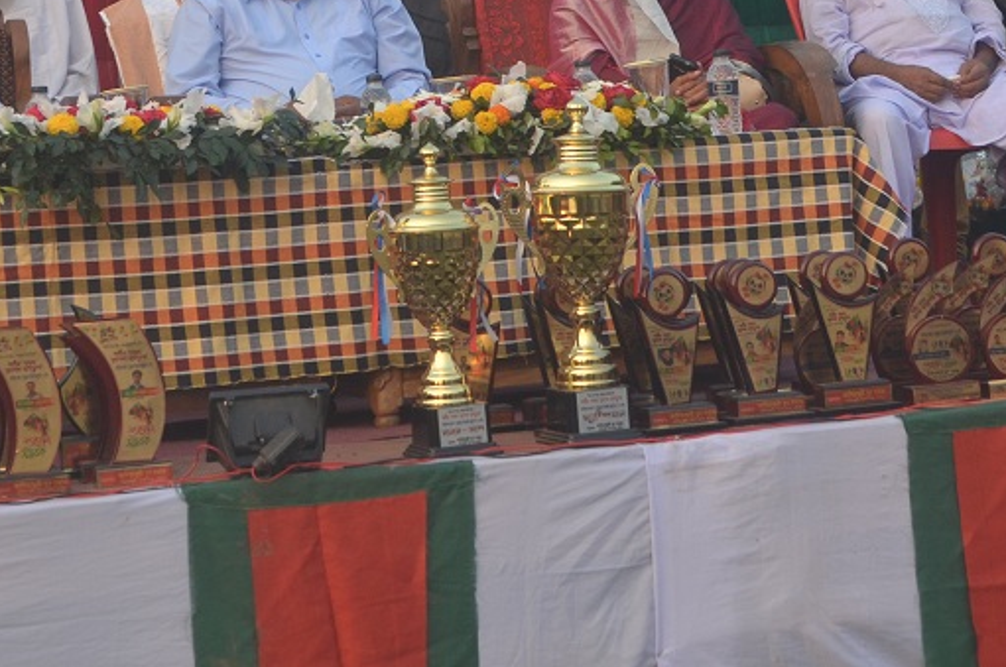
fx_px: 2623
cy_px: 132
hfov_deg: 21.7
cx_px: 441
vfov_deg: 14.4
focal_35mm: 94
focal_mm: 26
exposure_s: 1/125
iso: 320
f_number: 5.6
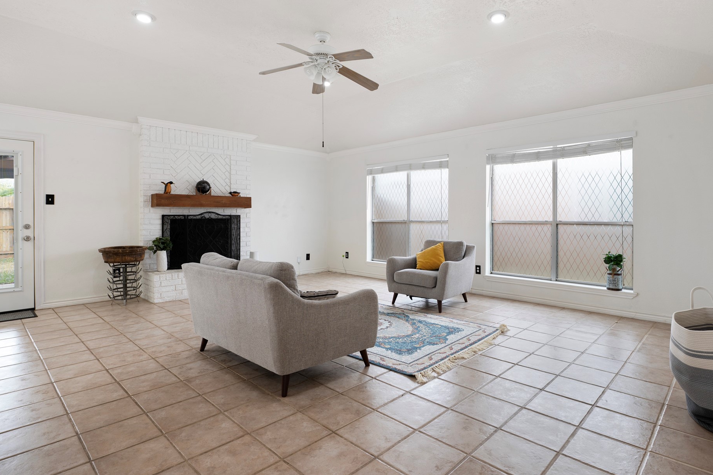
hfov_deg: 86.8
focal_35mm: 19
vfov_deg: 64.4
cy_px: 218
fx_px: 376
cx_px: 382
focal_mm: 16
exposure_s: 1/4
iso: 100
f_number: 6.3
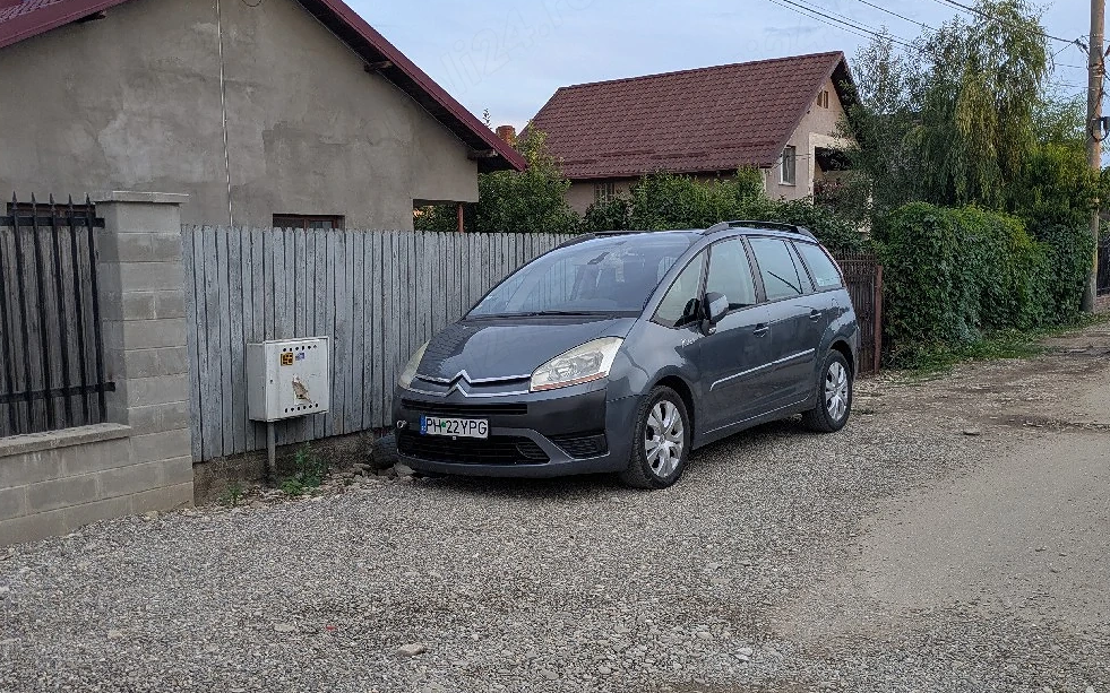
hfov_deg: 54.0
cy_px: 402
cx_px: 550
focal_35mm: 36
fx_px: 1089
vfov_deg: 35.3
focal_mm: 5.43
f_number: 1.89
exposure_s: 1/100
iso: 64
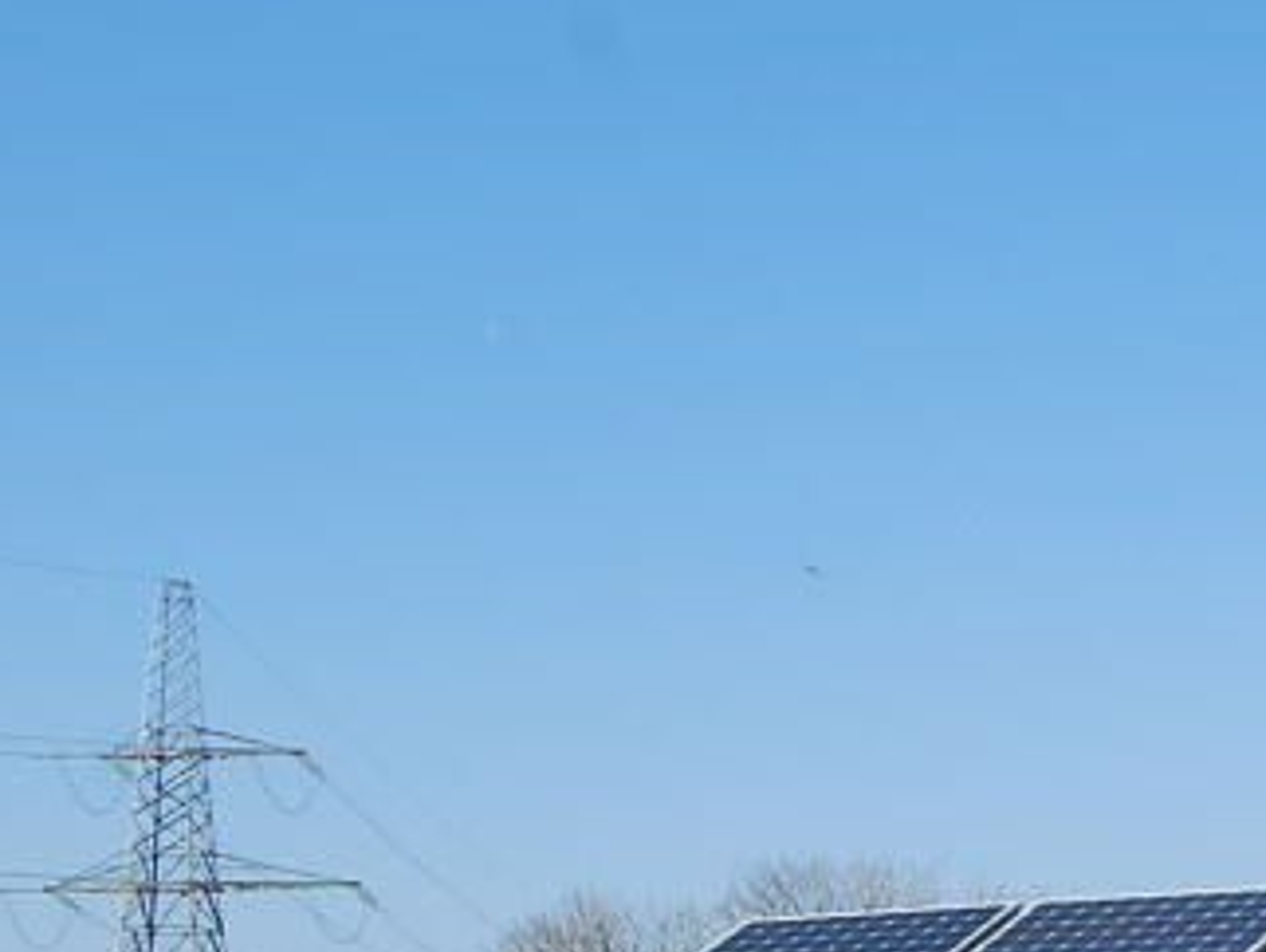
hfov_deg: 17.1
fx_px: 3862
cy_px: 1064
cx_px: 1805
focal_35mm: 106
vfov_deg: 13.7
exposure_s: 1/200
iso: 100
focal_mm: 23
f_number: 7.1
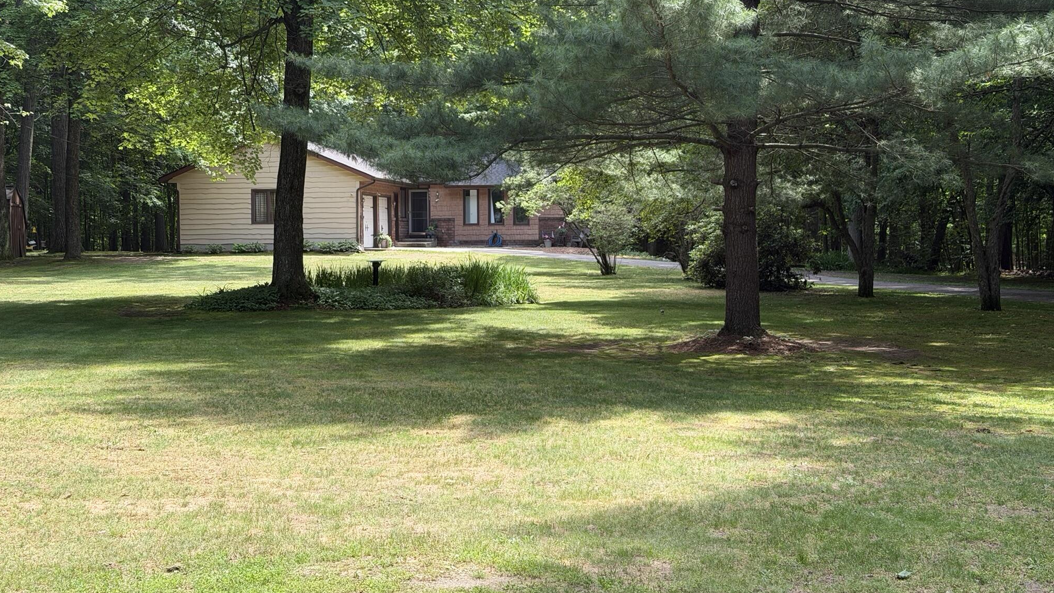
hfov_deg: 39.2
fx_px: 1481
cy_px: 254
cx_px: 531
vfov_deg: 22.6
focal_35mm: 53
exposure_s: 1/499
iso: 64
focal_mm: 6.76
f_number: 1.78
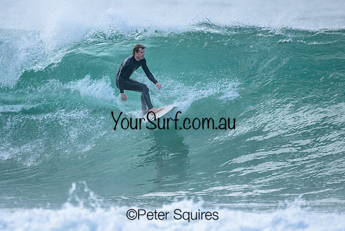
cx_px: 143
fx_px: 9953
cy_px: 105
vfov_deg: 1.3
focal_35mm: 1038
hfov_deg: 2.0
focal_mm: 800
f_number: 6.3
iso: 450
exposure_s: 1/2000
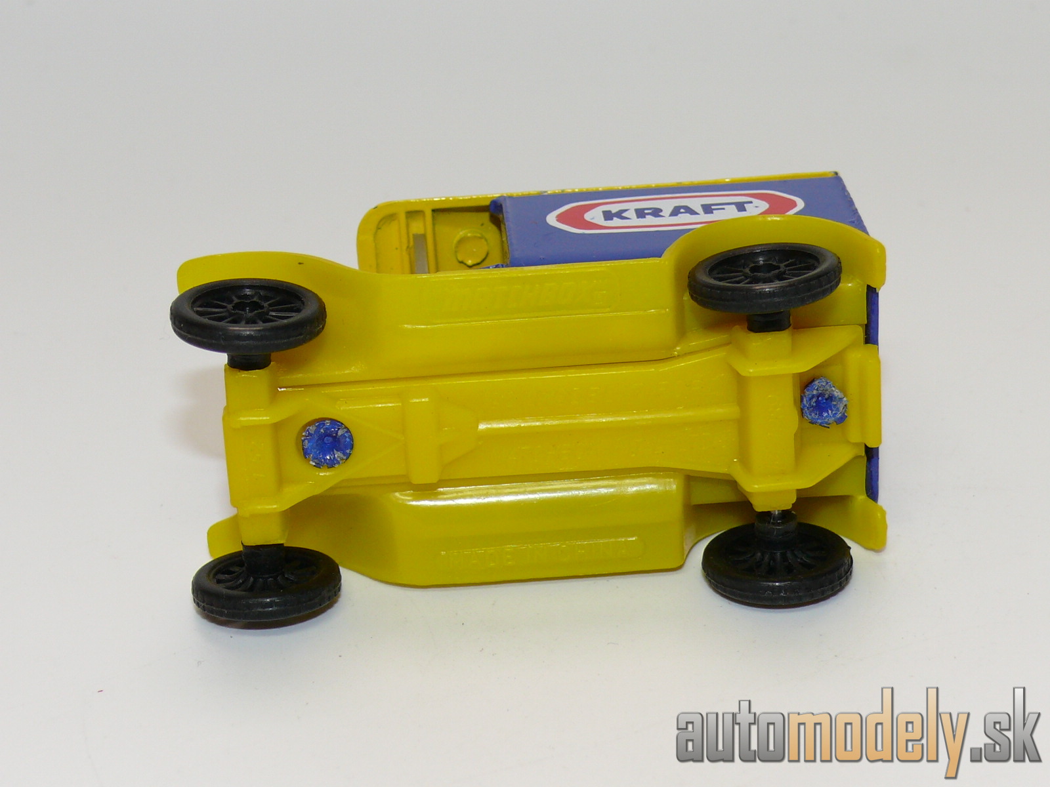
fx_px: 2882
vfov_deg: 15.6
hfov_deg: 20.7
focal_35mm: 95
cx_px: 525
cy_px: 394
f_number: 4
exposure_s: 1/30
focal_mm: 12.9
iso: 100
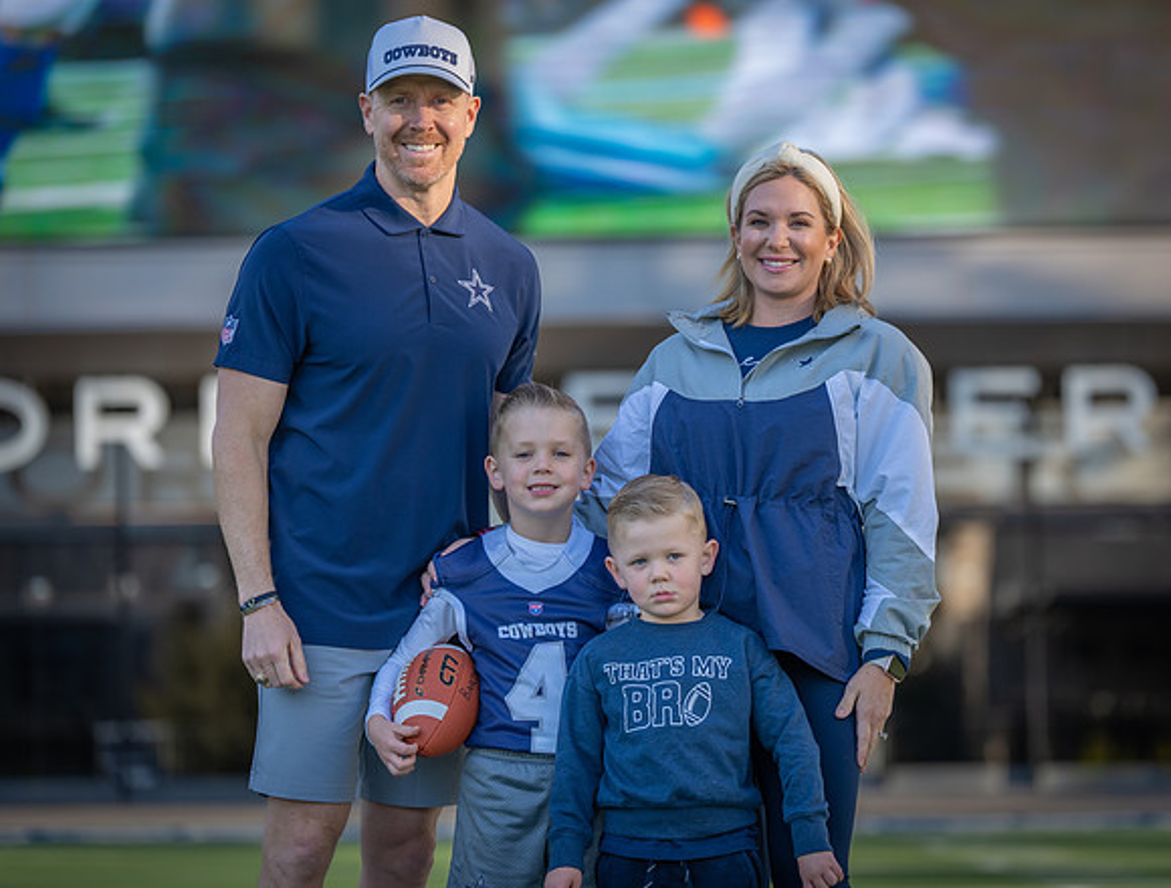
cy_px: 444
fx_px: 5251
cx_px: 666
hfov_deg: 12.7
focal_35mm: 155
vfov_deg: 9.7
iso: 100
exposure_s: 1/500
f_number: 2.8
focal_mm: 137
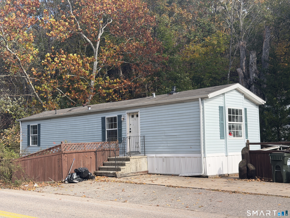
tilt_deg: +5.4
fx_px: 402
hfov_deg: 39.7
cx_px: 145
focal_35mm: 48
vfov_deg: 30.3
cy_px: 109
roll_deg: +2.1
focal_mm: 6.76
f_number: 1.78
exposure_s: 1/1403
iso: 64
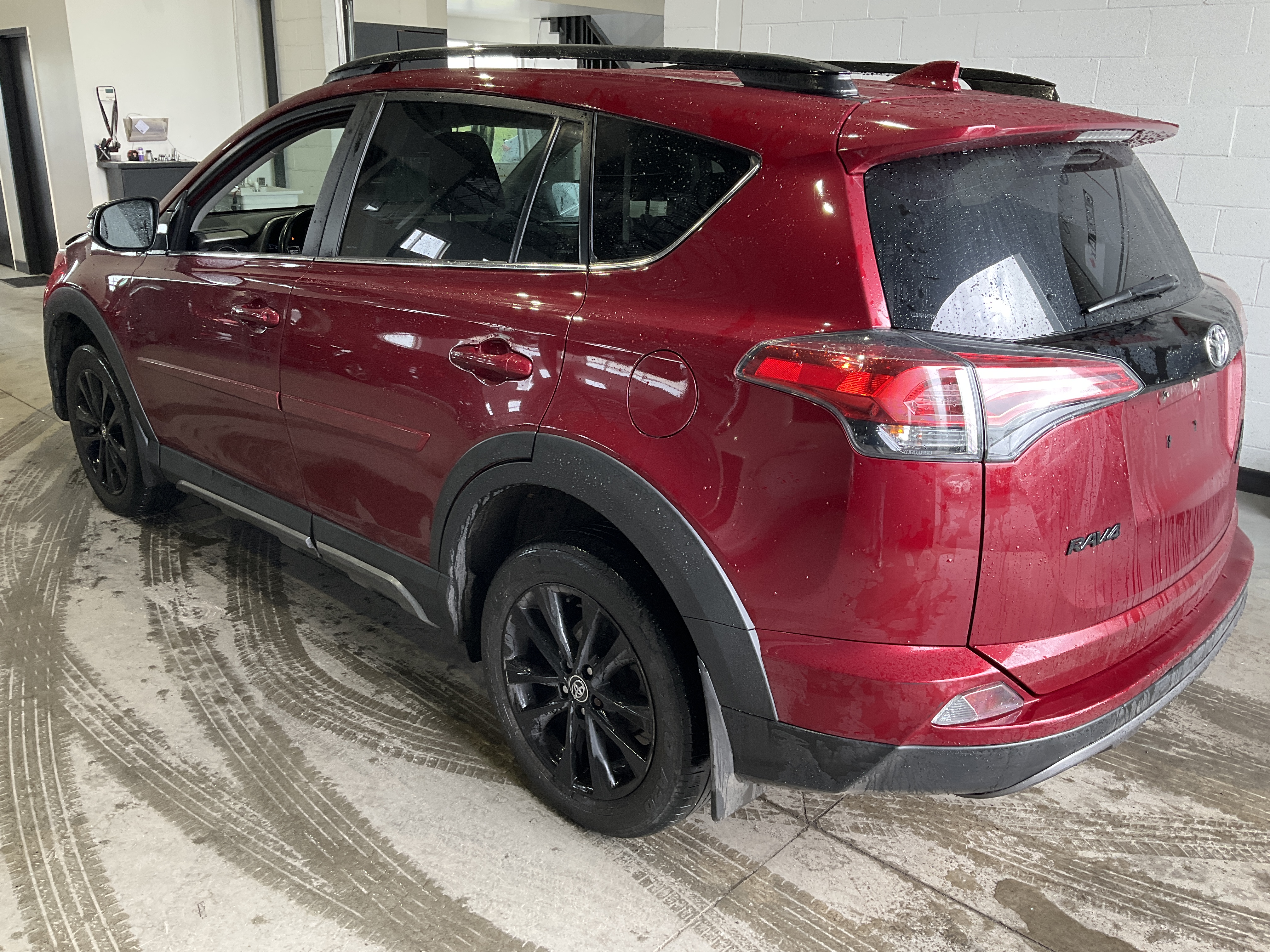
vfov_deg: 48.2
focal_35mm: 29
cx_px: 635
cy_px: 476
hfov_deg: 61.7
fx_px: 1064
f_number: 1.8
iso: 64
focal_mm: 3
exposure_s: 1/122
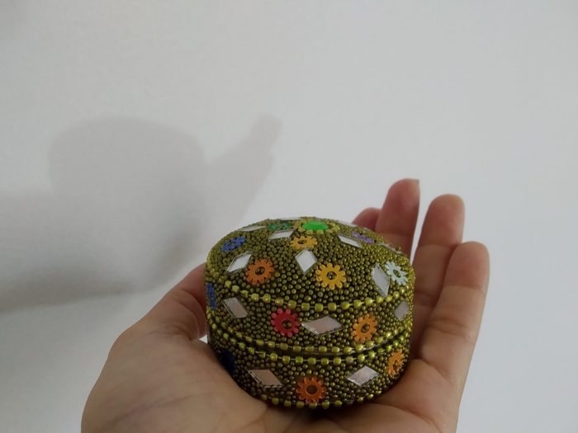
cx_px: 289
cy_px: 216
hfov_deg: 67.3
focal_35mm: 26
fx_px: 434
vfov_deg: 53.1
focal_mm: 3.82
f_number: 2.2
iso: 320
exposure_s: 1/30
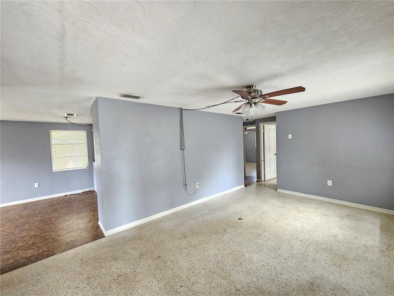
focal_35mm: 13
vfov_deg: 89.9
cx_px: 197
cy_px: 148
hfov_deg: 106.2
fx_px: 148
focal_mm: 2.2
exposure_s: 1/24
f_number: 2.2
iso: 640
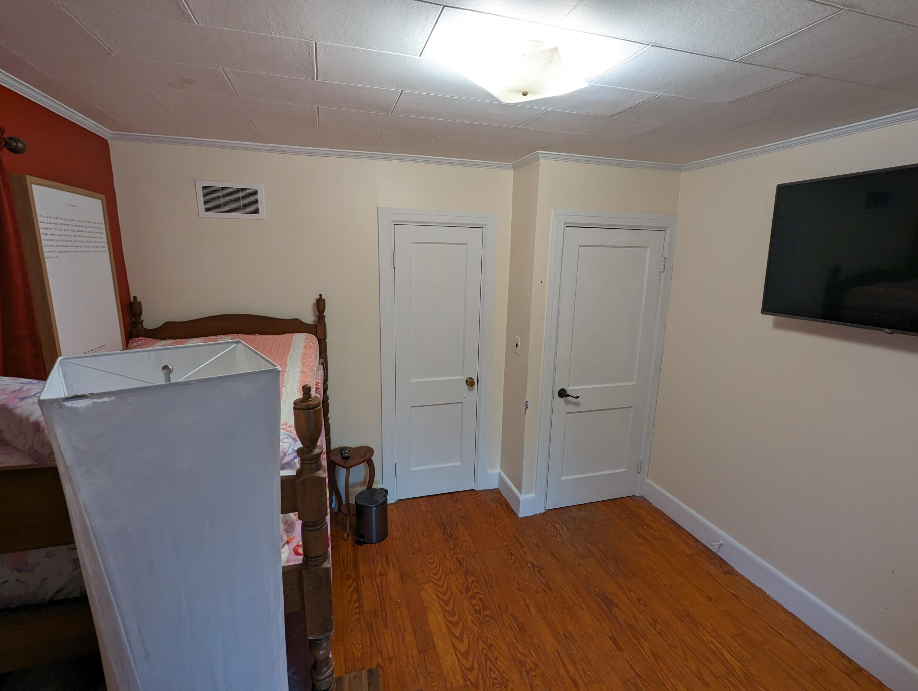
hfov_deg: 94.4
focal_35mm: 16
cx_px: 459
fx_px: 425
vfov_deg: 78.2
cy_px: 346
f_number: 2.2
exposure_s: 1/60
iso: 81
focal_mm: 2.35
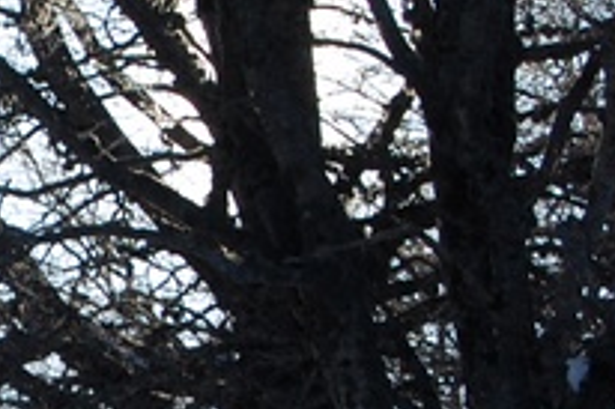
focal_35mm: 361
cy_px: 508
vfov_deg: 3.8
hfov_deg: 5.6
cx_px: -364
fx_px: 6165
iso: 200
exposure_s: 1/400
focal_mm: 55
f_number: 10
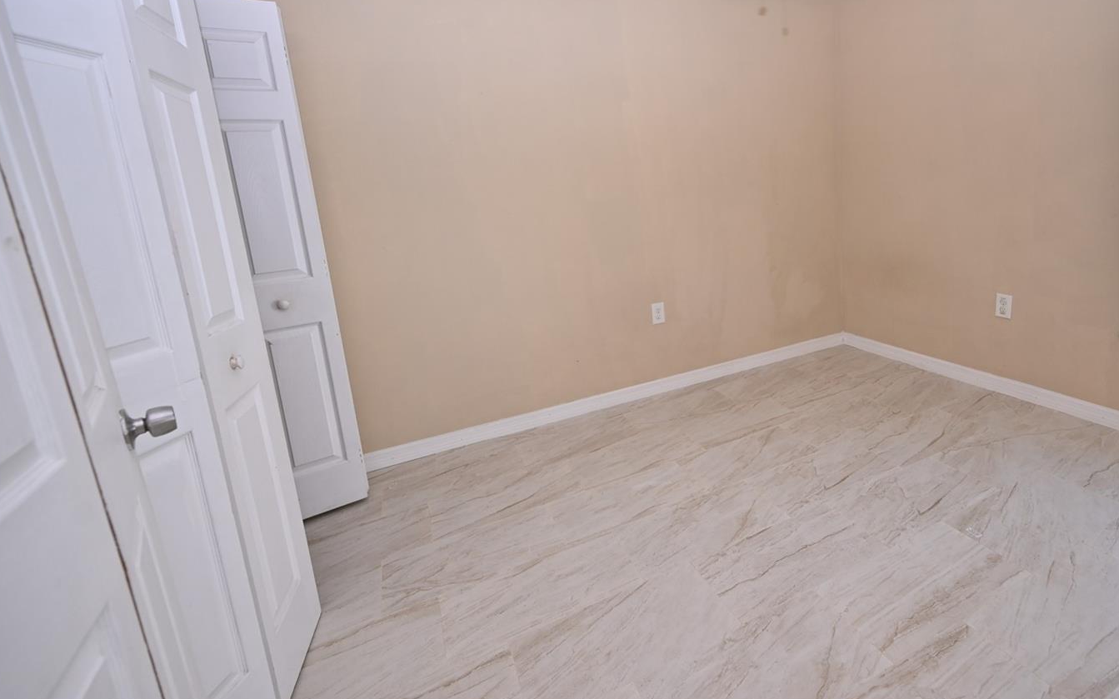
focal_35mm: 17
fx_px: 518
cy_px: 276
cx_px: 654
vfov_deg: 67.3
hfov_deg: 93.5
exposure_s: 1/250
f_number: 4
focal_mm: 14
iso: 400
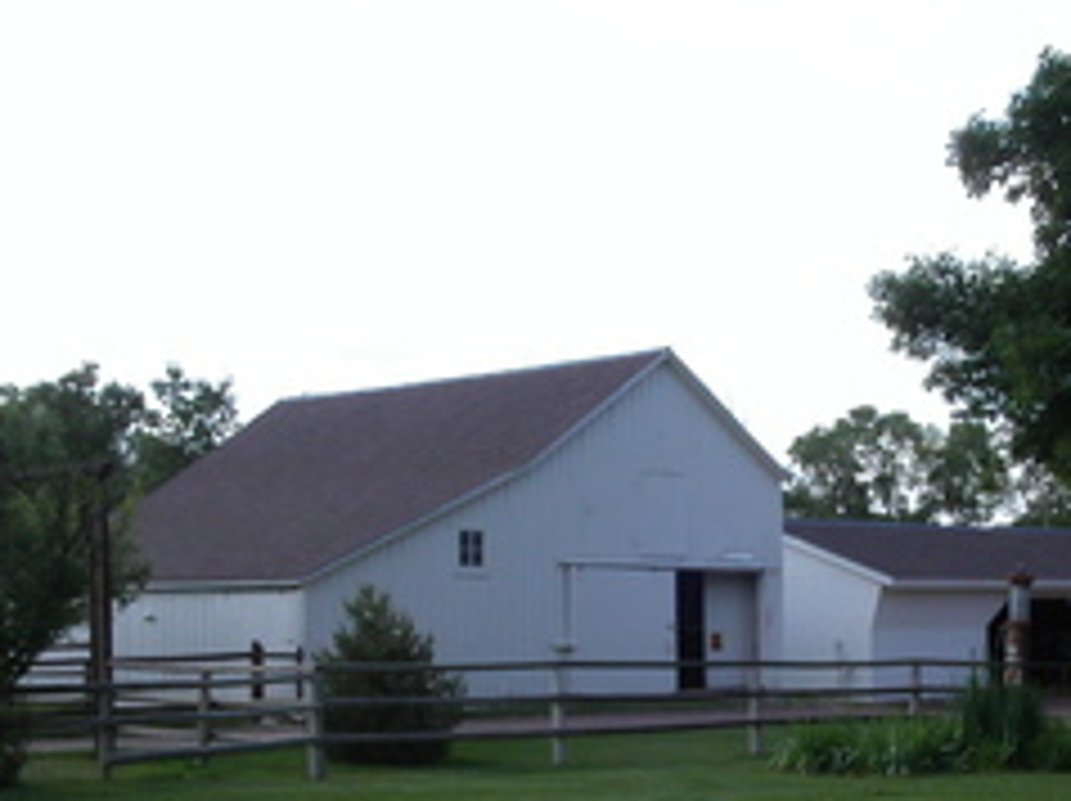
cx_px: 693
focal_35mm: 64
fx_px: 1978
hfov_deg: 30.1
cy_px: 580
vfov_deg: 22.7
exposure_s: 1/180
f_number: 8
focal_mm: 7.8
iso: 100
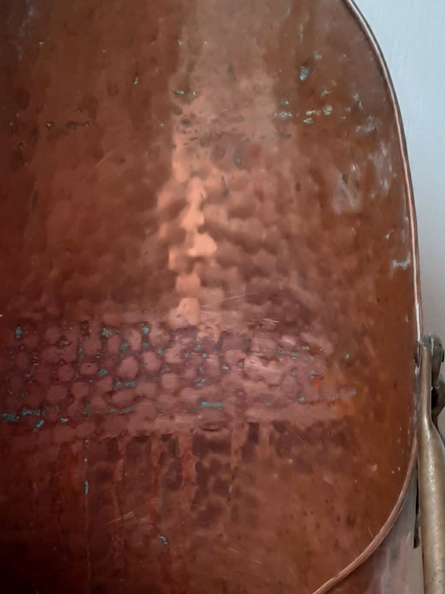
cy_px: 641
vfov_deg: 22.8
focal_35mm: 81
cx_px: 127
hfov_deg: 18.1
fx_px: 1388
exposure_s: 1/50
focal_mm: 3.6
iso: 100
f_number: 1.9
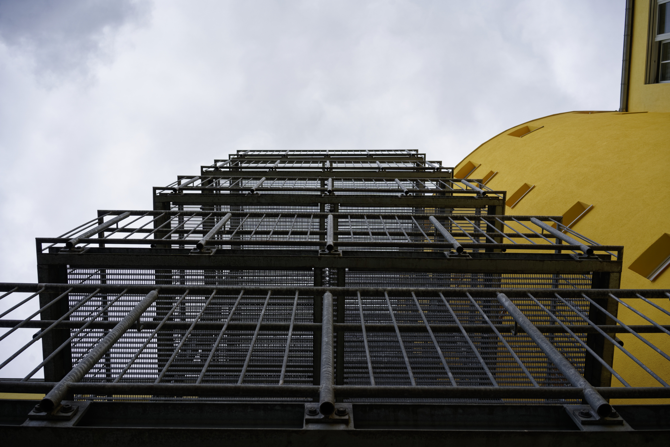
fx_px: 651
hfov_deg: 54.4
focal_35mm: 35
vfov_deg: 37.9
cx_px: 335
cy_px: 224
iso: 100
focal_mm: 35
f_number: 8
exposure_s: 1/100
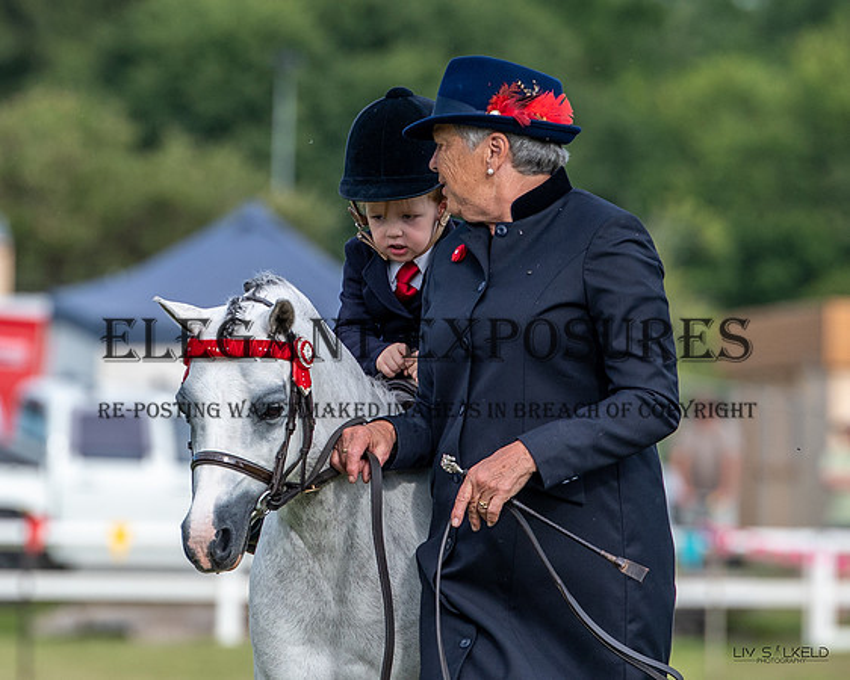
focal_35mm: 383
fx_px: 9636
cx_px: 292
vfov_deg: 4.0
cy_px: 294
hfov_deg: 5.0
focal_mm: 200
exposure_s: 1/2000
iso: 400
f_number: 4
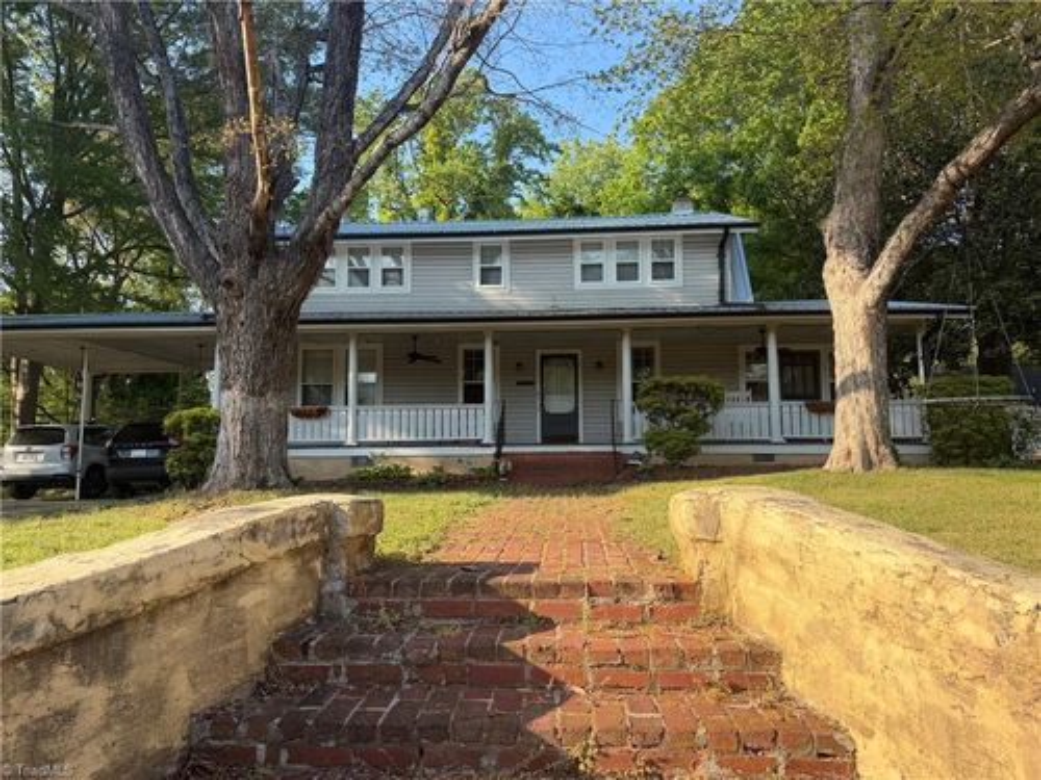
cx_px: 520
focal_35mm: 24
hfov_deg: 71.6
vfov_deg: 56.8
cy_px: 390
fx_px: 722
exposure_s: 1/1618
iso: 100
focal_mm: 6.76
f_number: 1.78
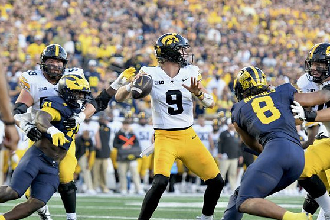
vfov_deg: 6.3
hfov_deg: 9.4
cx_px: 161
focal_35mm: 218
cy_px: 108
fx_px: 1997
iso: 1250
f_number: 2.8
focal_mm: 140
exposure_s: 1/1000
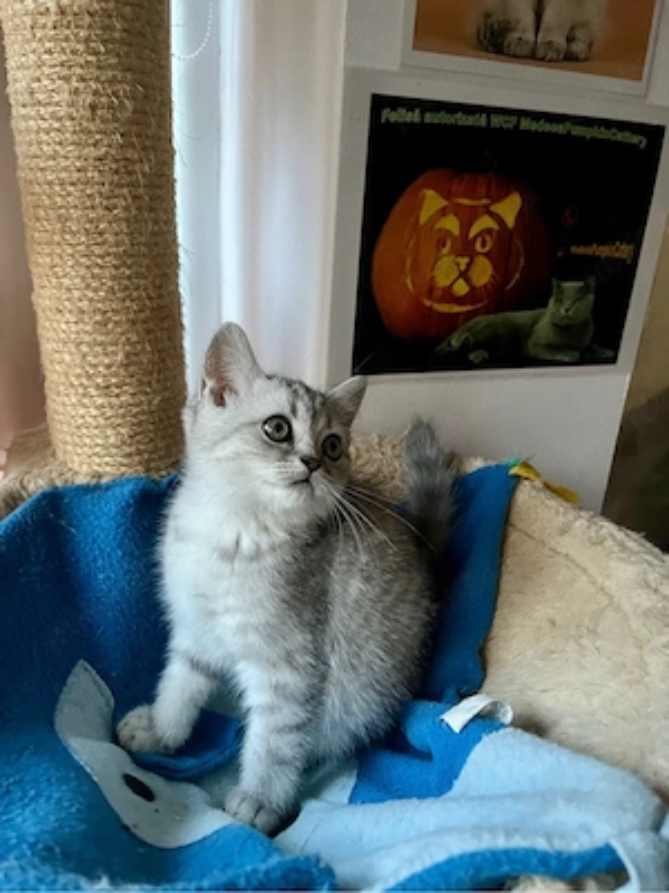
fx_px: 670
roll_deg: -3.1
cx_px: 334
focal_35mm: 26
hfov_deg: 53.1
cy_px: 446
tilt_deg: -20.5
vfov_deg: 67.3
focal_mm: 5.1
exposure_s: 1/30
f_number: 1.6
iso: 640
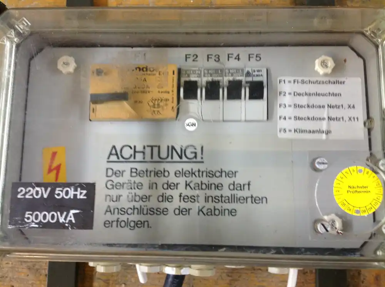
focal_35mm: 35
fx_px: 389
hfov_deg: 52.7
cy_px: 144
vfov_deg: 40.6
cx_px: 192
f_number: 2.4
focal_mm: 4.28
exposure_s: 1/15
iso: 160
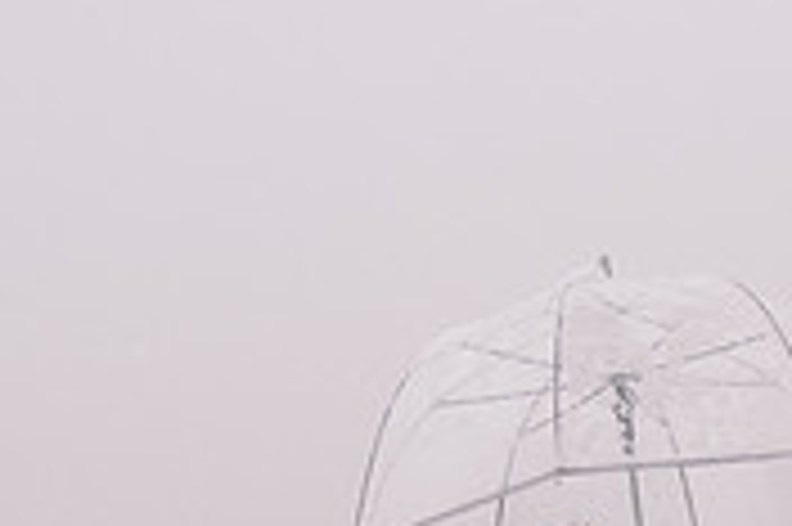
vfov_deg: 10.7
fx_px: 2681
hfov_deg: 16.6
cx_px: 731
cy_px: 829
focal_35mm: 122
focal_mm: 35
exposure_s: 1/200
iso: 100
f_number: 2.5
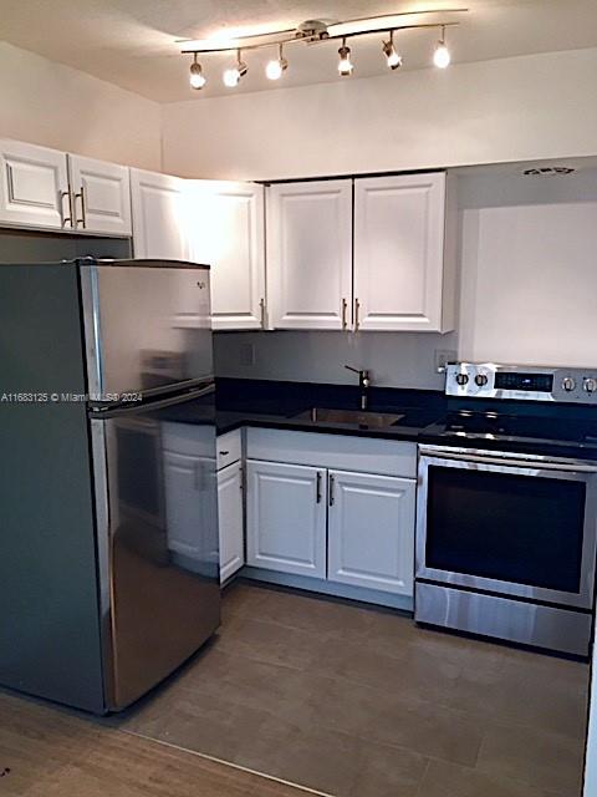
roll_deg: +0.5
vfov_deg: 61.7
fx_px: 667
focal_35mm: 29
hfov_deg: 48.2
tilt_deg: -9.6
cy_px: 398
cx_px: 298
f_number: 2.2
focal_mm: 4.15
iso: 64
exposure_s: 1/30
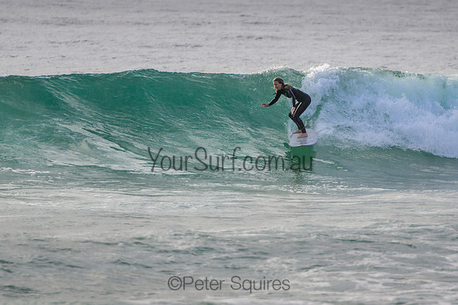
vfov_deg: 2.5
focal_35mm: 550
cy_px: 155
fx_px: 7001
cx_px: 251
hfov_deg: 3.7
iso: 320
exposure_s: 1/2000
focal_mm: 400
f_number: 5.6
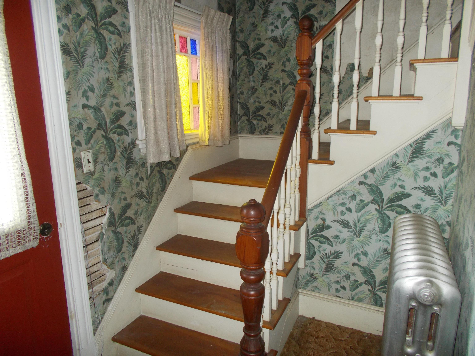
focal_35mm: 26
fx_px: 357
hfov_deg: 67.3
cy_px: 178
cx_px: 238
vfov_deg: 53.1
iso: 200
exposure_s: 1/25
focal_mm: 4.6
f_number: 3.2
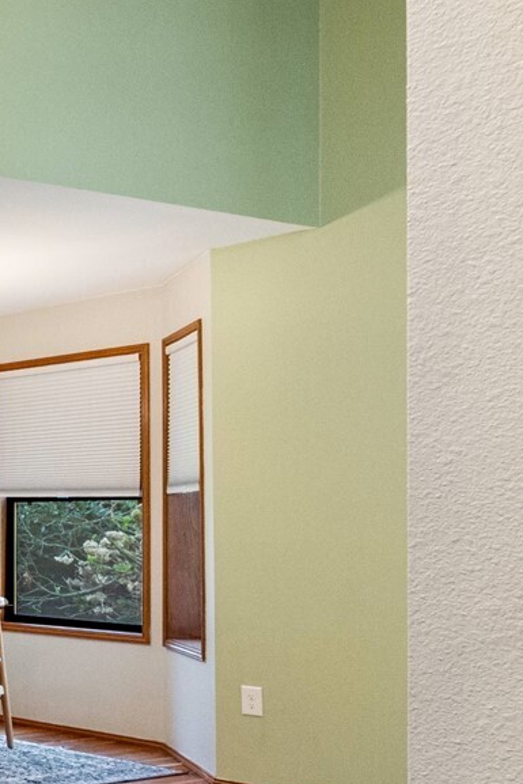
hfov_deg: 16.8
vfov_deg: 38.5
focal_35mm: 50
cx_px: -619
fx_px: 1089
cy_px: 590
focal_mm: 17
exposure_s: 1/60
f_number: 8
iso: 5000
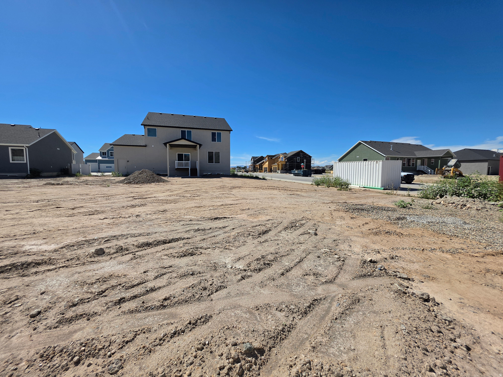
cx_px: 252
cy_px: 188
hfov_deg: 106.2
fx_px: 189
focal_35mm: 13
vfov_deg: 89.9
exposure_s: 1/2820
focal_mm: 2.2
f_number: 1.9
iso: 32
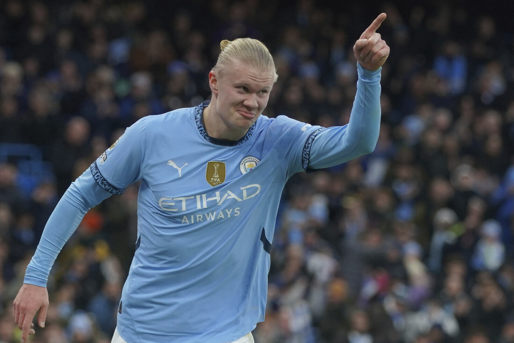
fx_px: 2328
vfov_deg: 8.4
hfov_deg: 12.6
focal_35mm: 163
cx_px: 252
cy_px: 177
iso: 1600
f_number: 3.2
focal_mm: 150
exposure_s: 1/1000
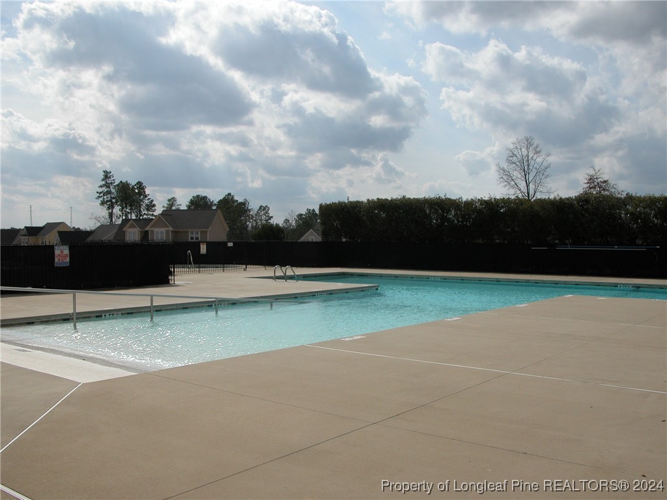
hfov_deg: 52.6
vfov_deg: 40.7
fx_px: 674
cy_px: 250
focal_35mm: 35
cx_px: 334
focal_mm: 8.9
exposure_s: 1/692
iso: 100
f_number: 7.1
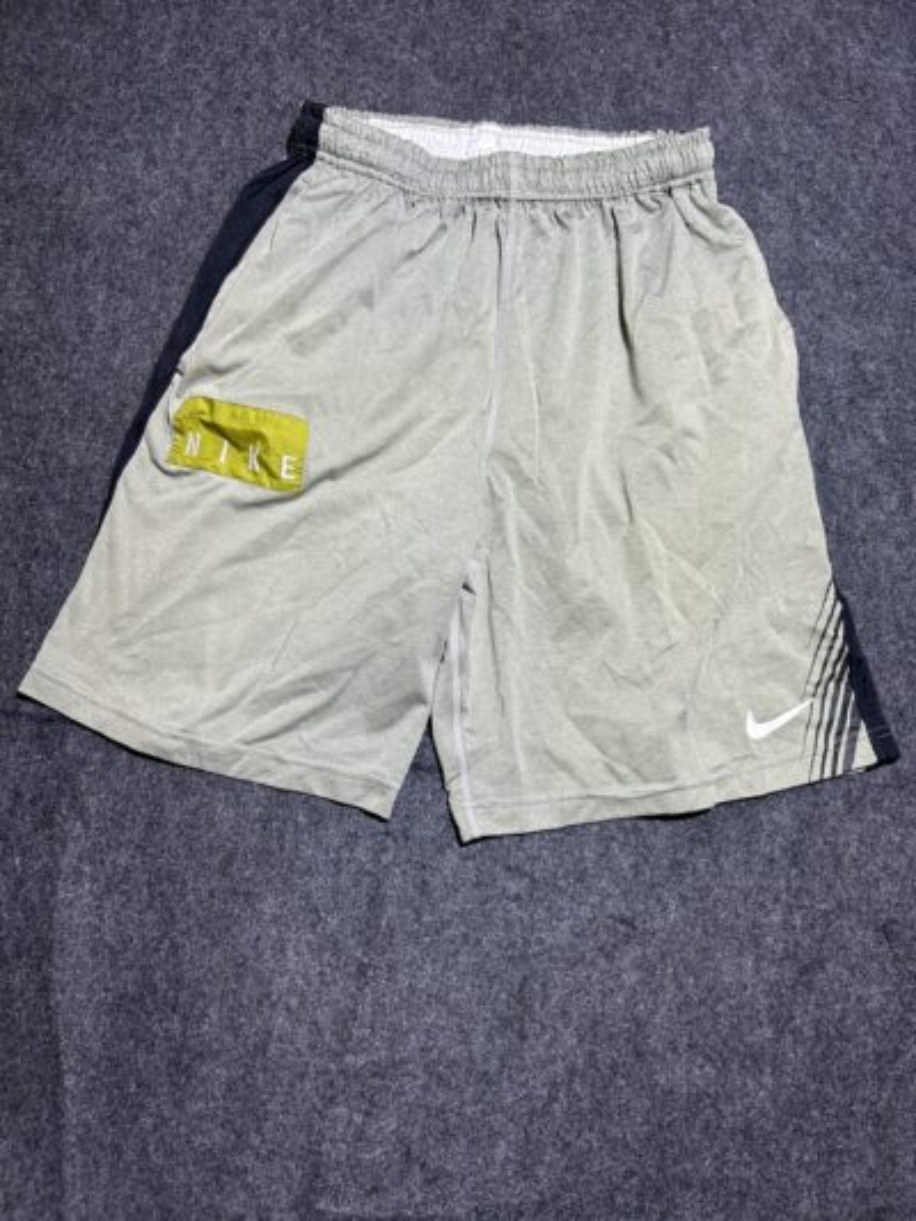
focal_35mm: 26
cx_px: 458
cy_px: 610
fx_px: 917
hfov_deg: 53.1
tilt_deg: -54.8
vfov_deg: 67.3
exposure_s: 1/100
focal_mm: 5.7
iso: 100
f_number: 1.5
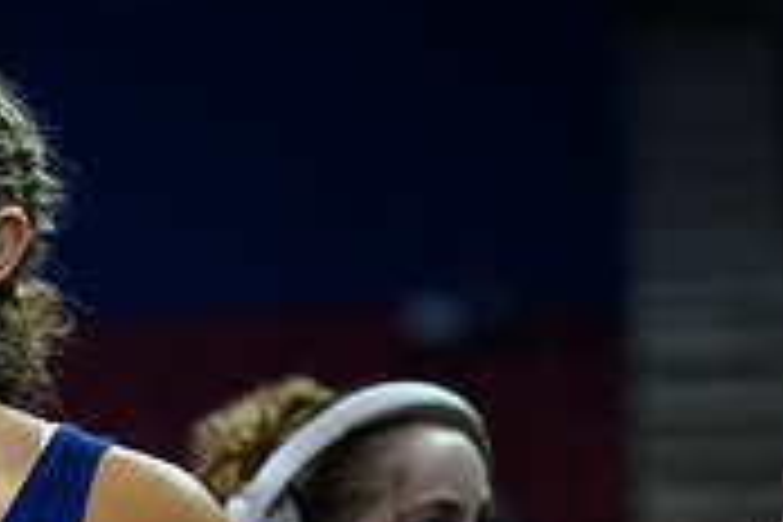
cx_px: -8
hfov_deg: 4.7
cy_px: 541
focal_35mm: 442
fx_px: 9613
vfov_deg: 3.1
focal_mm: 99
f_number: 2.8
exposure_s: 1/500
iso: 2500
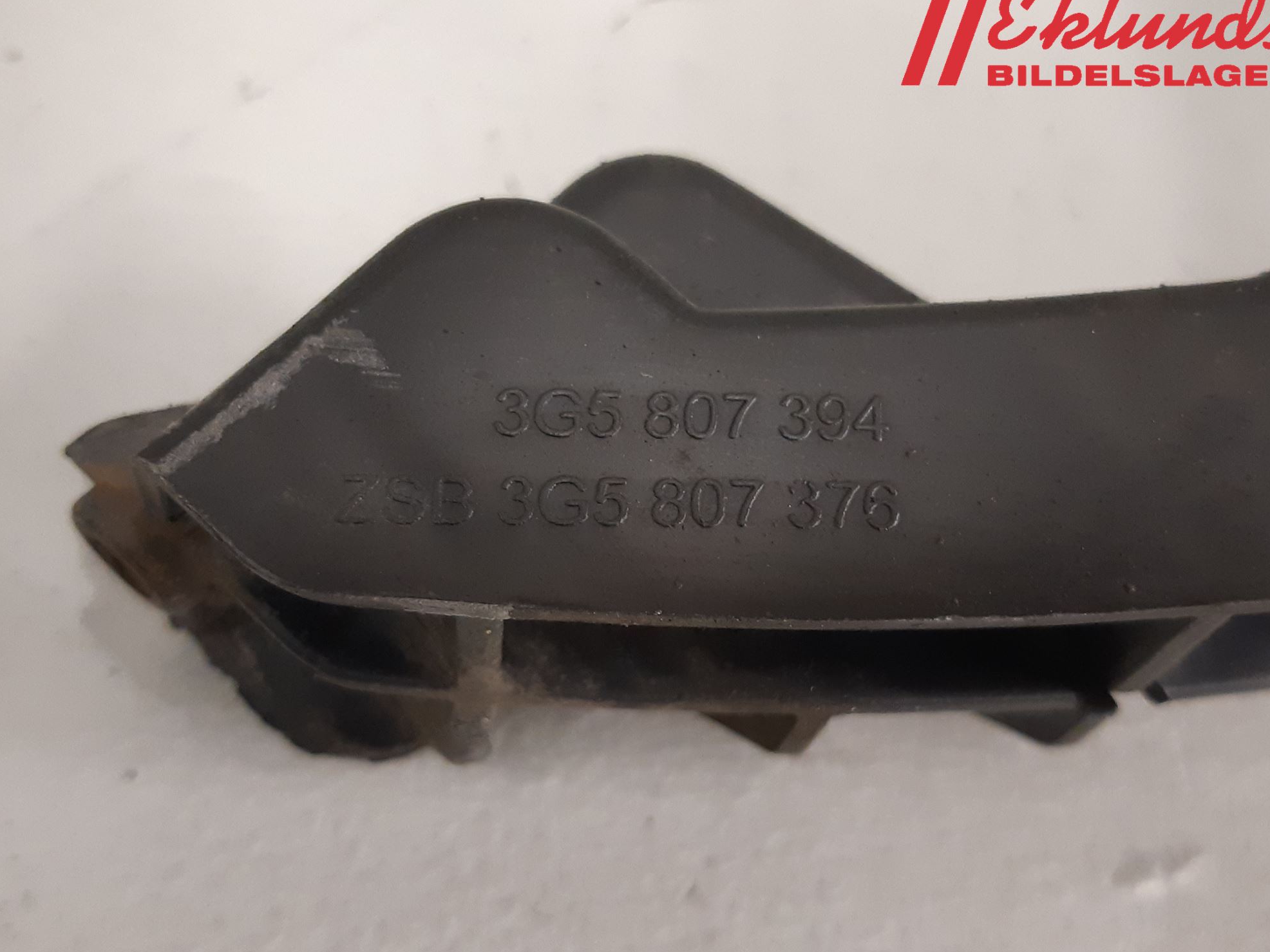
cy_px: 471
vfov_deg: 51.4
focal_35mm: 27
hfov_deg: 65.3
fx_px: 991
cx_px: 637
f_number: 1.7
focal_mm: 3.93
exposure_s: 1/33
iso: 250
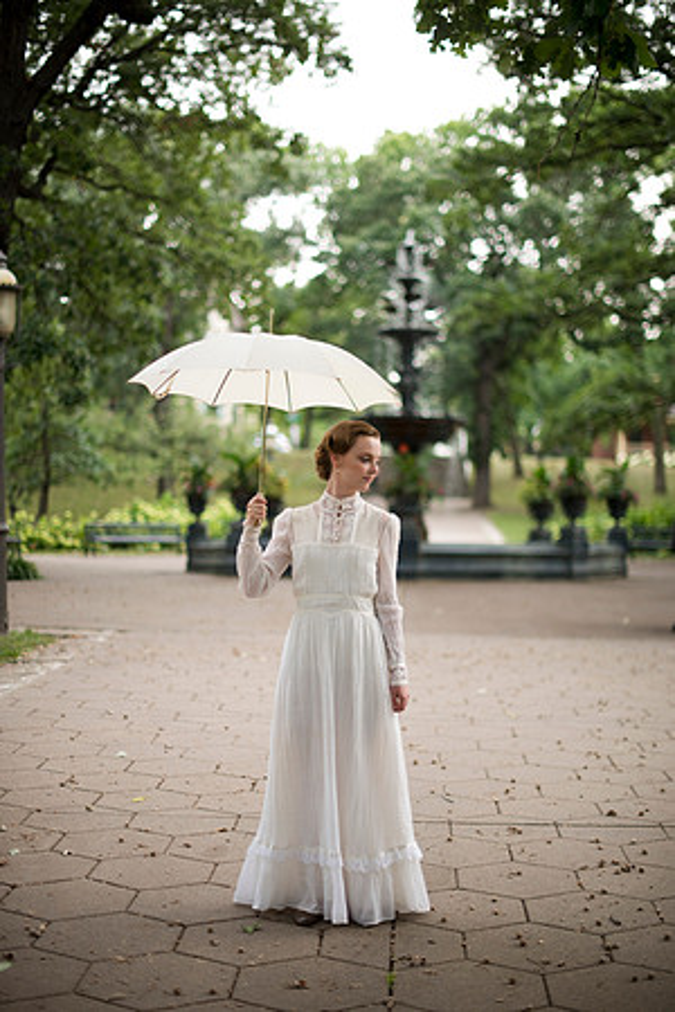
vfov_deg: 39.6
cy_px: 506
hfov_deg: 27.0
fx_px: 1406
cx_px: 338
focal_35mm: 50
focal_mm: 50
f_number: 1.4
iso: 200
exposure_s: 1/500
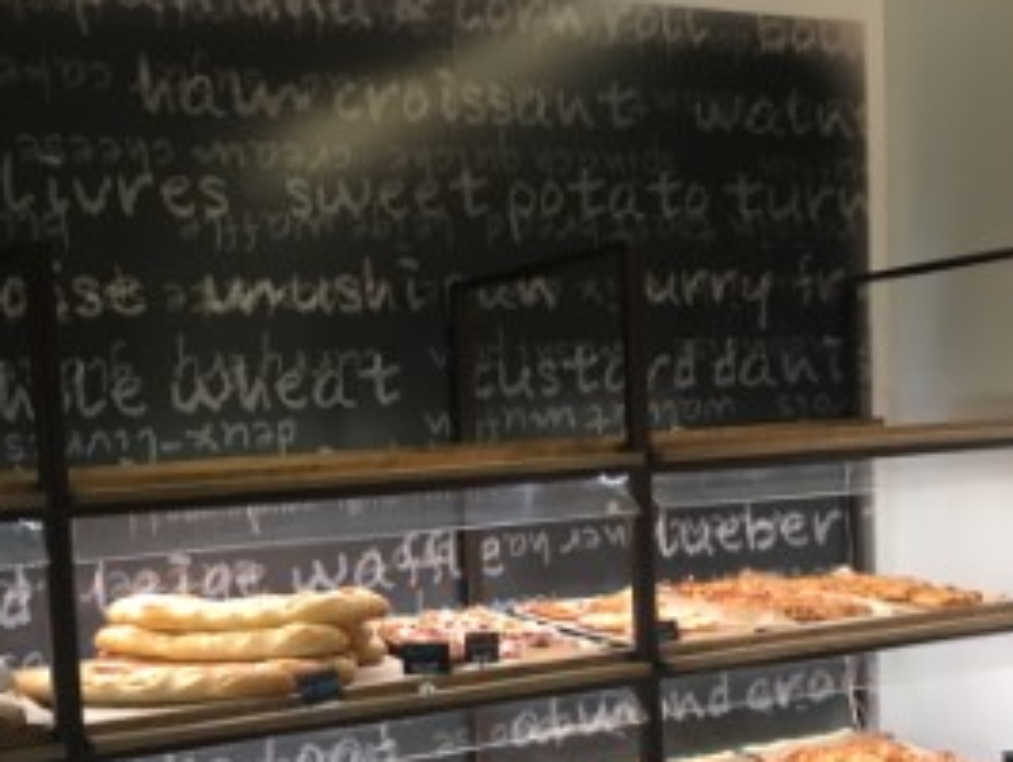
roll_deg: +0.5
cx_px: 160
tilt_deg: -3.5
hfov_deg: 37.1
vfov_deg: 29.1
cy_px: 594
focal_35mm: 49
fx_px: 1435
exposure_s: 1/30
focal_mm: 4.15
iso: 64
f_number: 2.2
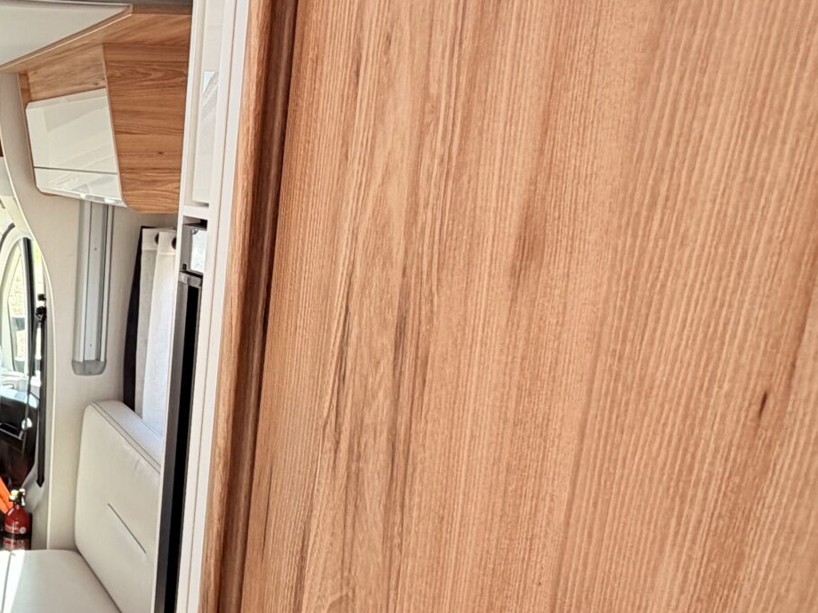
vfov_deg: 36.8
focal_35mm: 39
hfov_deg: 38.4
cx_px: -111
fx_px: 921
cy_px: 339
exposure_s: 1/157
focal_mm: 2.22
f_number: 2.2
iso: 50
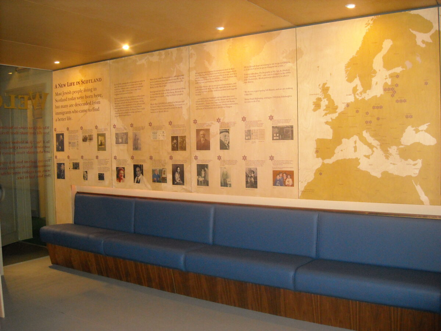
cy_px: 166
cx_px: 220
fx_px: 446
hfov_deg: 52.6
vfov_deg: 40.7
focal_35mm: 35
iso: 455
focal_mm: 5.7
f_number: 2.8
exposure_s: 1/60
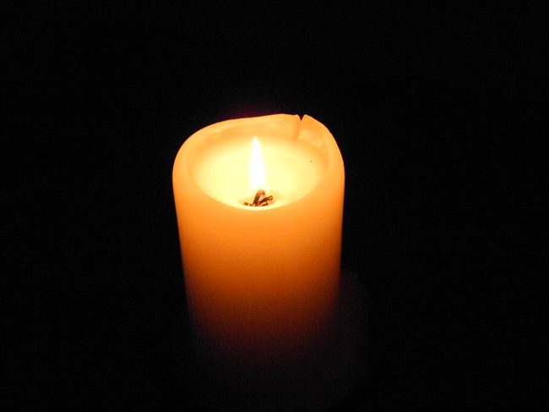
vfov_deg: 29.1
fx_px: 793
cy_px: 206
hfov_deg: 38.2
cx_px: 274
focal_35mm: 50
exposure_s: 1/261
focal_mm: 10.7
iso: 1600
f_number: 3.5
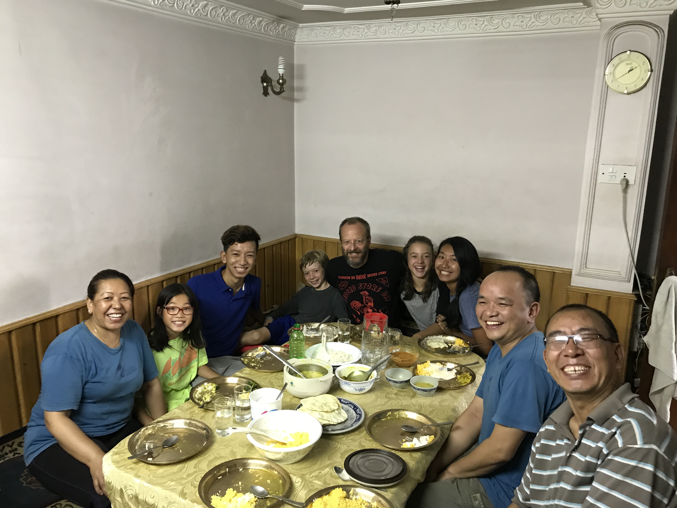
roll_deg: -0.9
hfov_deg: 63.4
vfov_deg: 49.7
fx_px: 548
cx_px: 338
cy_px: 254
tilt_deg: -12.2
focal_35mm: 28
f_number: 1.8
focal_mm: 3.99
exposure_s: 1/8
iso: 80
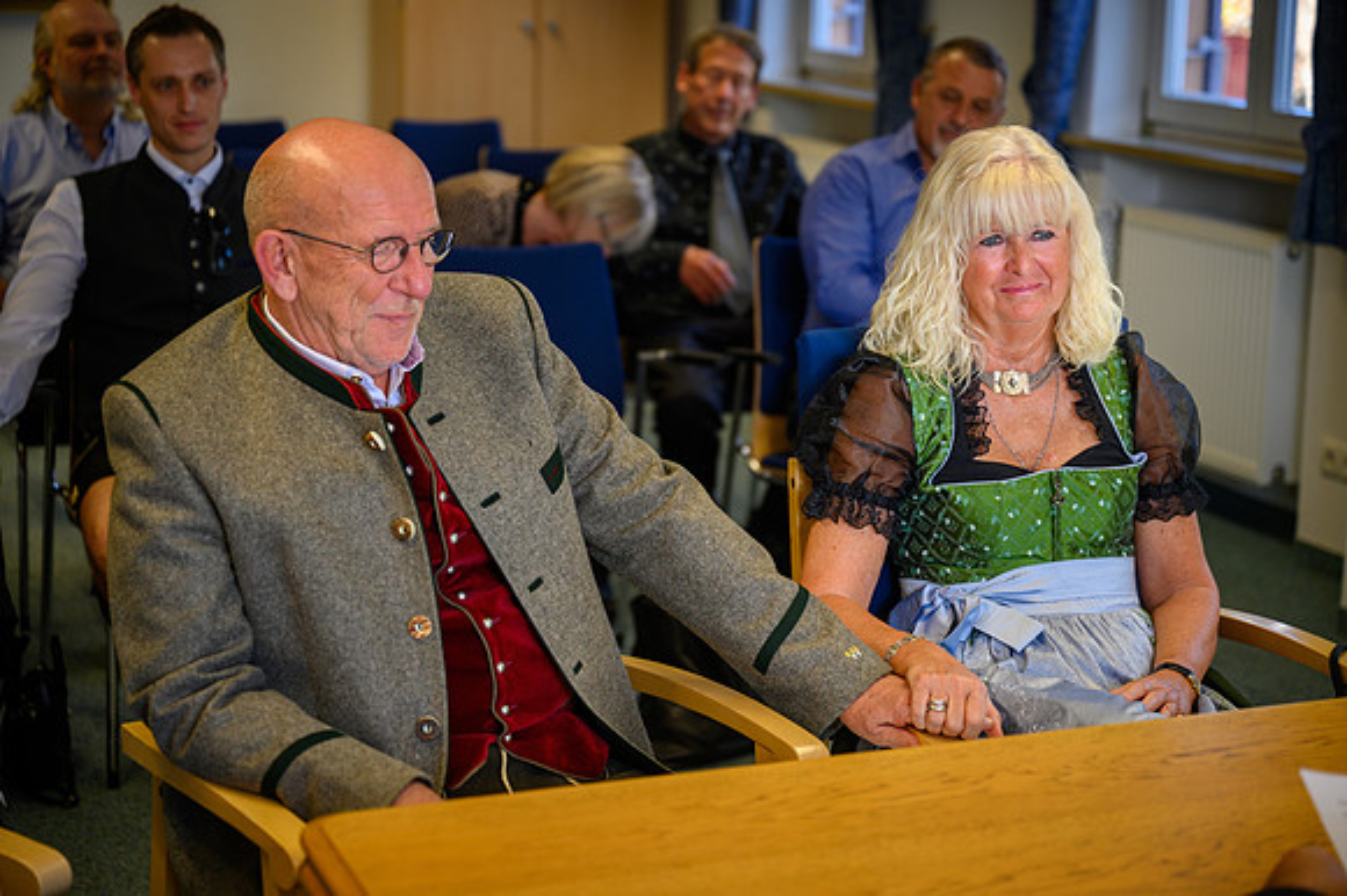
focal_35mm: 67
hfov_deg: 30.1
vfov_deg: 20.3
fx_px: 2505
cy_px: 448
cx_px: 674
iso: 400
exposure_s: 1/250
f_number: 2.8
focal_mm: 67
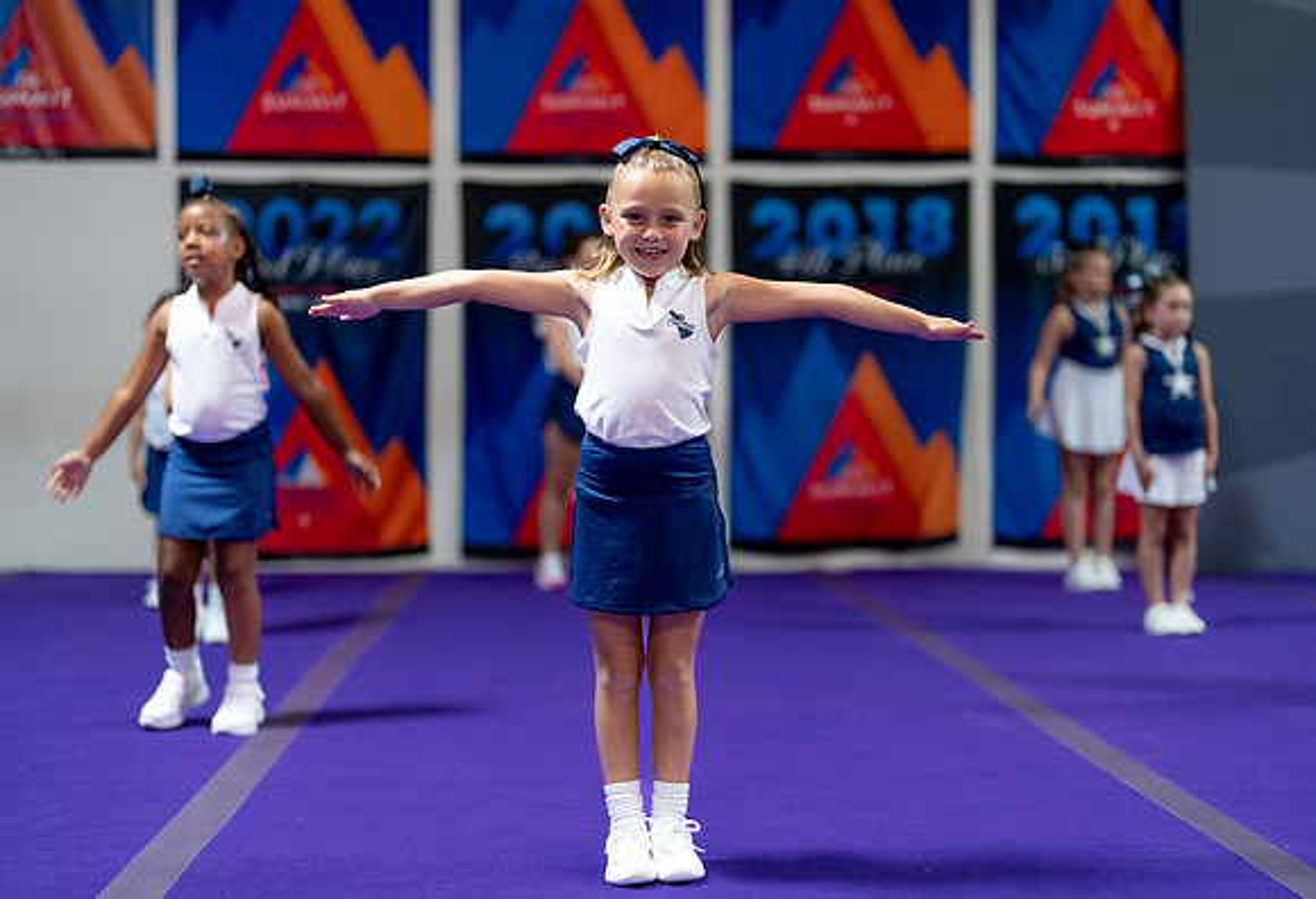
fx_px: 1997
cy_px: 441
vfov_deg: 25.4
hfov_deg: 36.5
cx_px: 703
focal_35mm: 54
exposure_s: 1/1000
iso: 1600
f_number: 1.2
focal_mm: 50
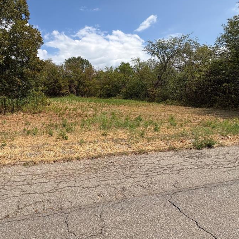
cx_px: 73
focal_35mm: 19
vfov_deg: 77.3
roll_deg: -0.2
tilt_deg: -3.5
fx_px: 148
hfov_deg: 74.5
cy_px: 104
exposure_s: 1/2273
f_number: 2.2
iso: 50
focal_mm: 2.22
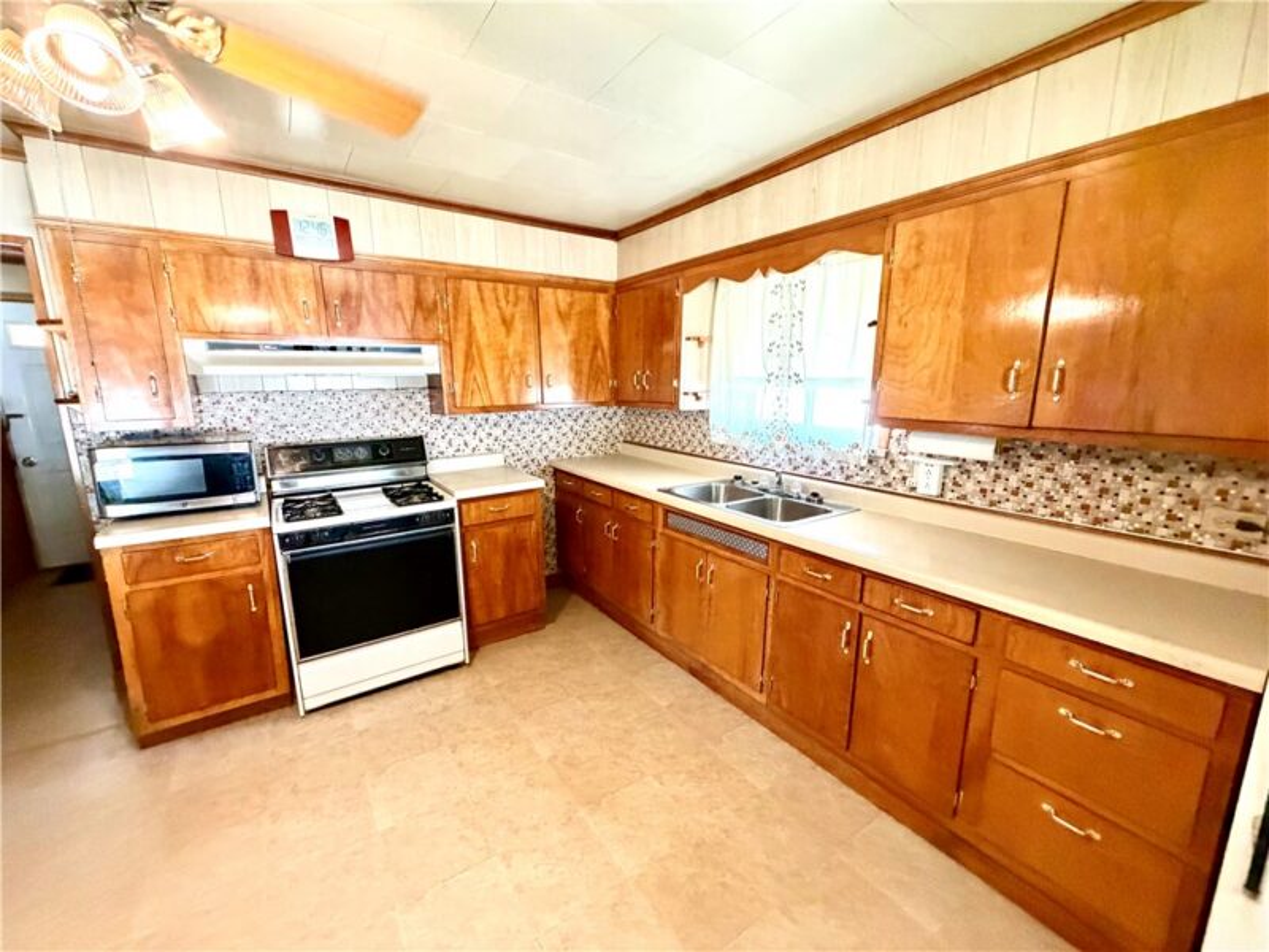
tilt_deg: -10.8
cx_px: 634
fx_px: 513
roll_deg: +0.8
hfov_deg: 102.1
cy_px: 476
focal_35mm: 14
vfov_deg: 85.7
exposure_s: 1/60
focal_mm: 2.22
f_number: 2.2
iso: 640
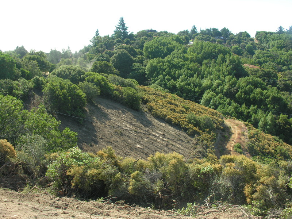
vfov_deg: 40.7
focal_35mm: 35
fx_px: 295
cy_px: 110
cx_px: 146
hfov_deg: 52.6
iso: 50
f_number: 5
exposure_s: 1/124
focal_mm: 8.9
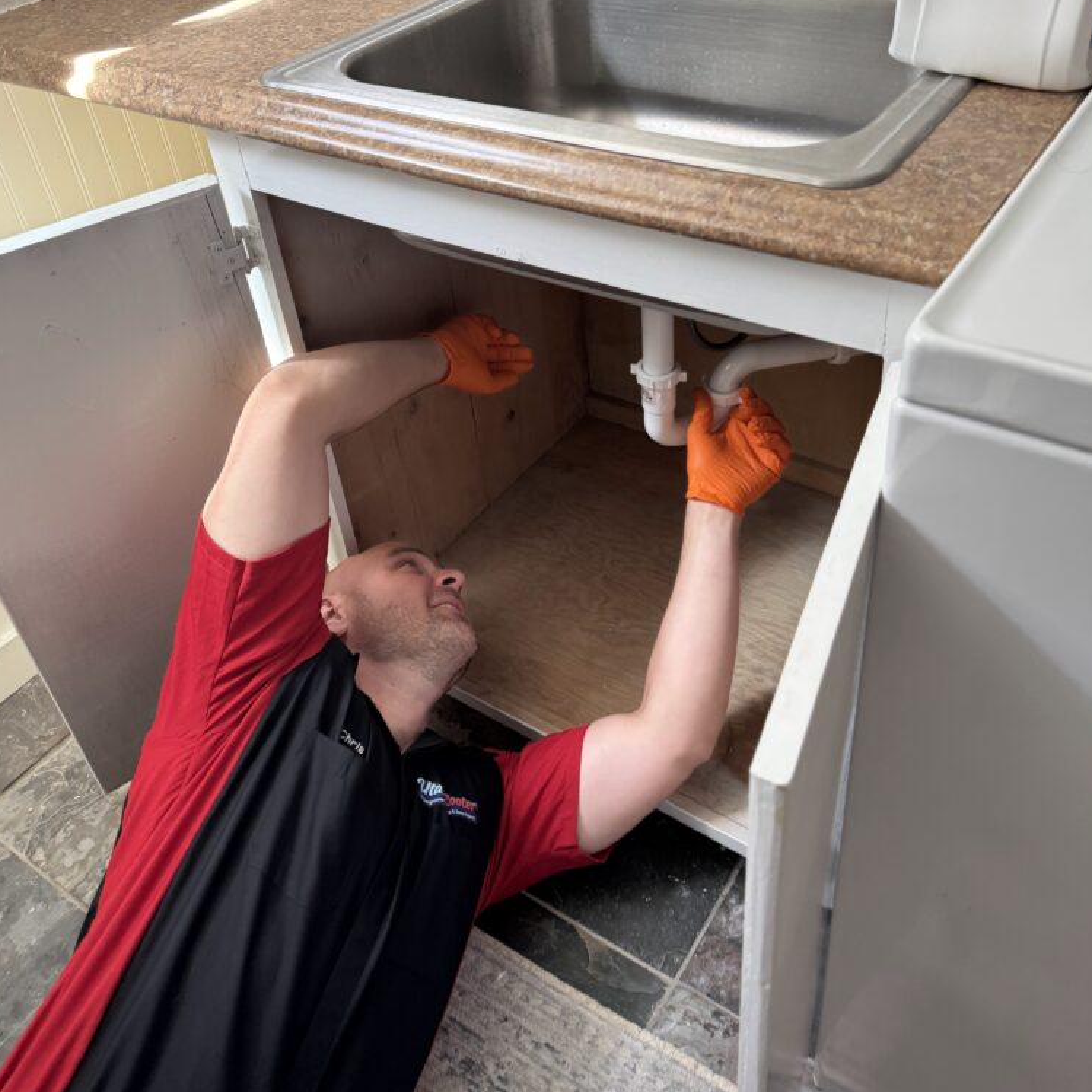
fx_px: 1035
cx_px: 551
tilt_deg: -35.3
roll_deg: +6.6
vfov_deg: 54.9
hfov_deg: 55.6
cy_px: 397
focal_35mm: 29
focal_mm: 6.76
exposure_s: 1/60
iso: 160
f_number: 1.78
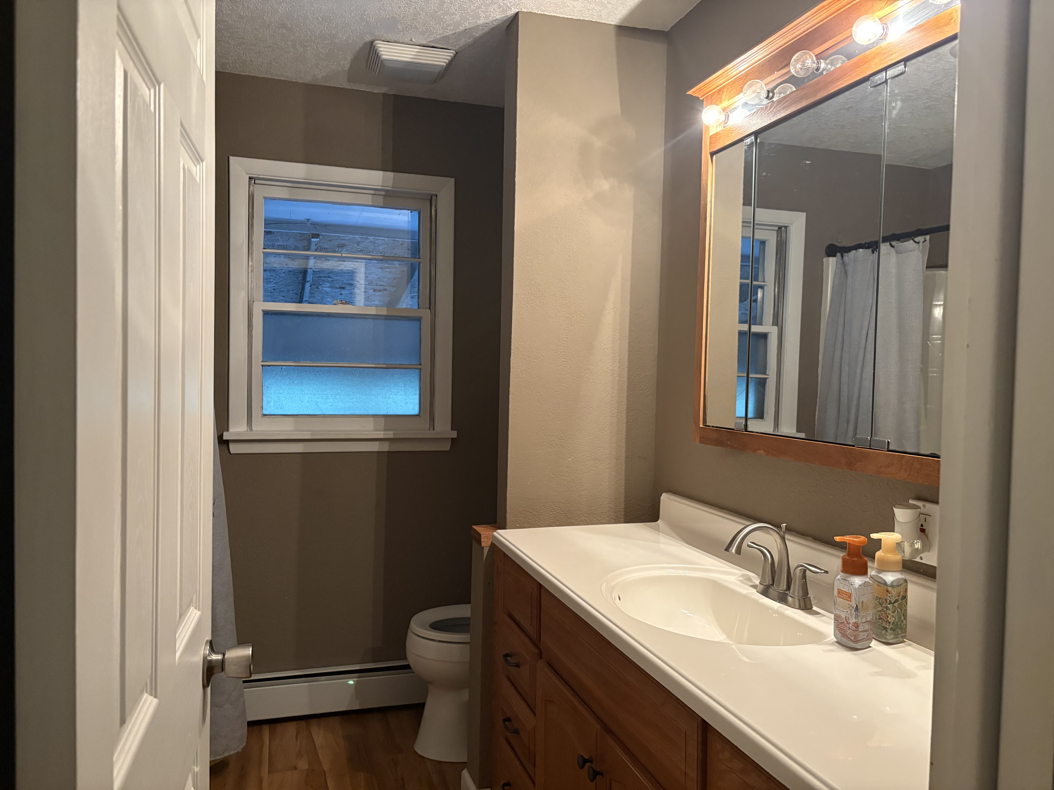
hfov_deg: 67.3
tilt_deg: -2.6
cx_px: 527
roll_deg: -1.0
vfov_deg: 53.1
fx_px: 792
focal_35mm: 26
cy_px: 395
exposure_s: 1/40
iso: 400
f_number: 1.6
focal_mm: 5.96
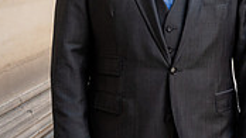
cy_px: 13
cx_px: 277
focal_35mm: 106
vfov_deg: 11.4
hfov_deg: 19.3
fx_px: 692
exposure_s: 1/1250
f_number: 2.8
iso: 640
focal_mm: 29.5
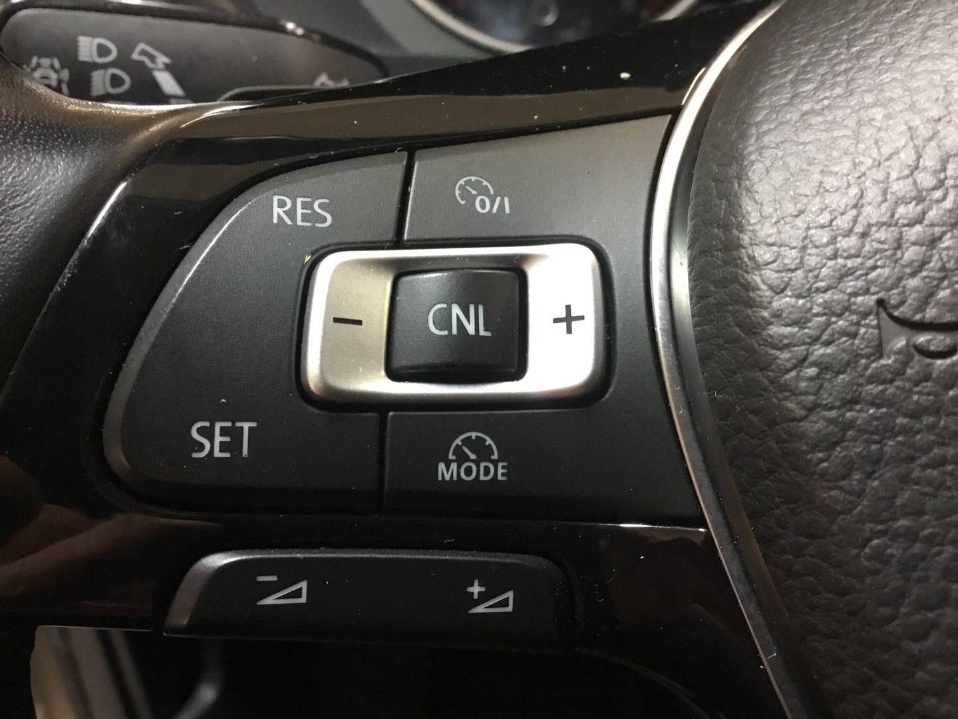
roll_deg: +0.5
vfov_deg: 45.4
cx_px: 479
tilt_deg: -33.2
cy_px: 360
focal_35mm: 31
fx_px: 858
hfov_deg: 58.4
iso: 250
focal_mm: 3.3
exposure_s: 1/17
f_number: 2.4
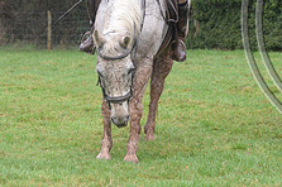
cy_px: 3
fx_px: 1525
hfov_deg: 10.4
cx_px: 358
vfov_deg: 7.0
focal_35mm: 195
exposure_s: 1/800
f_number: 4
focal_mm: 75
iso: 1600
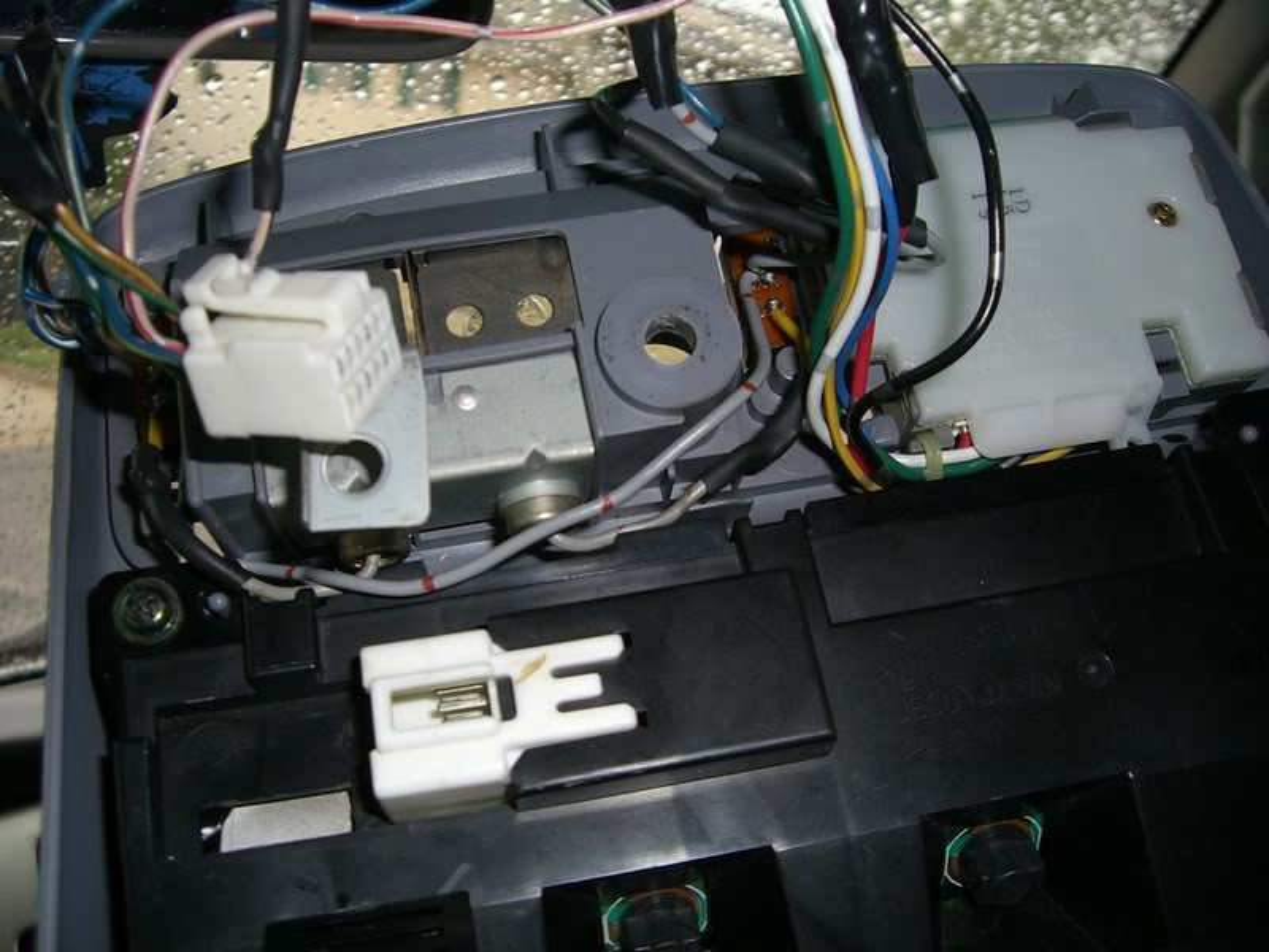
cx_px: 634
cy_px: 476
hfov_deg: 49.0
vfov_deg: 37.7
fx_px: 1393
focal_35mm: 38
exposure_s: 1/60
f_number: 2.7
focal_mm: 6.2
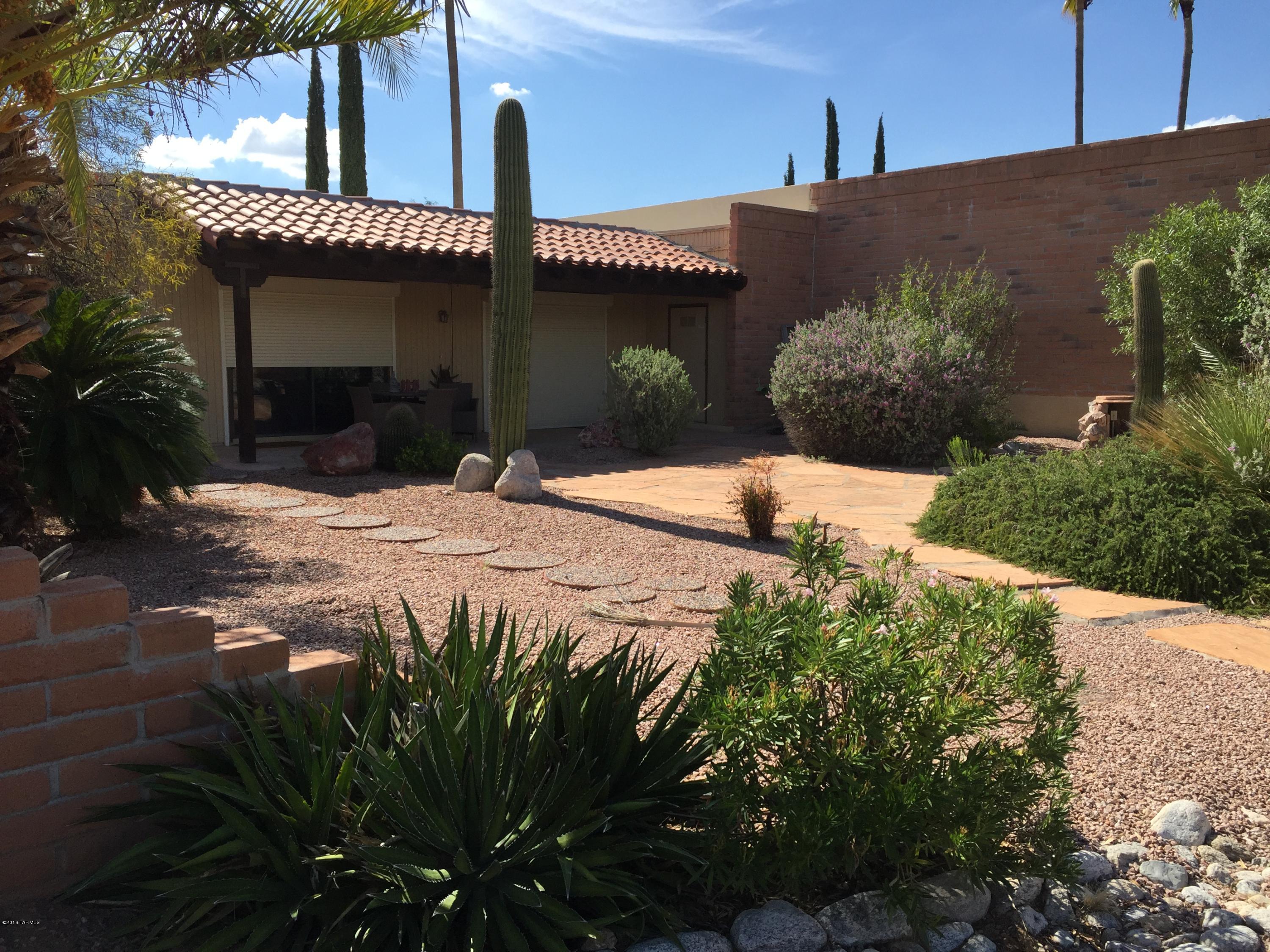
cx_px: 635
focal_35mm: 29
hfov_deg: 61.7
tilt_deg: -5.5
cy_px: 476
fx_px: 1064
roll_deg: -1.8
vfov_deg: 48.2
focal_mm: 4.15
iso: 32
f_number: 2.2
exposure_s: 1/1883
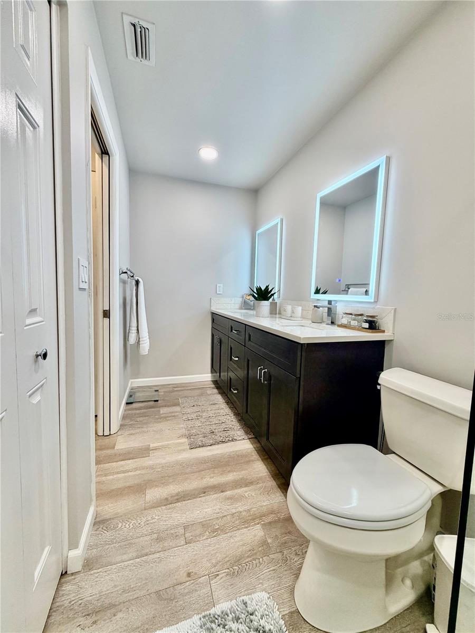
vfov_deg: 102.1
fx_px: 256
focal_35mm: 14
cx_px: 238
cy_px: 316
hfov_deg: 85.7
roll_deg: -2.0
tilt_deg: -4.4
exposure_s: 1/120
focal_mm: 2.22
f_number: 2.2
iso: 160
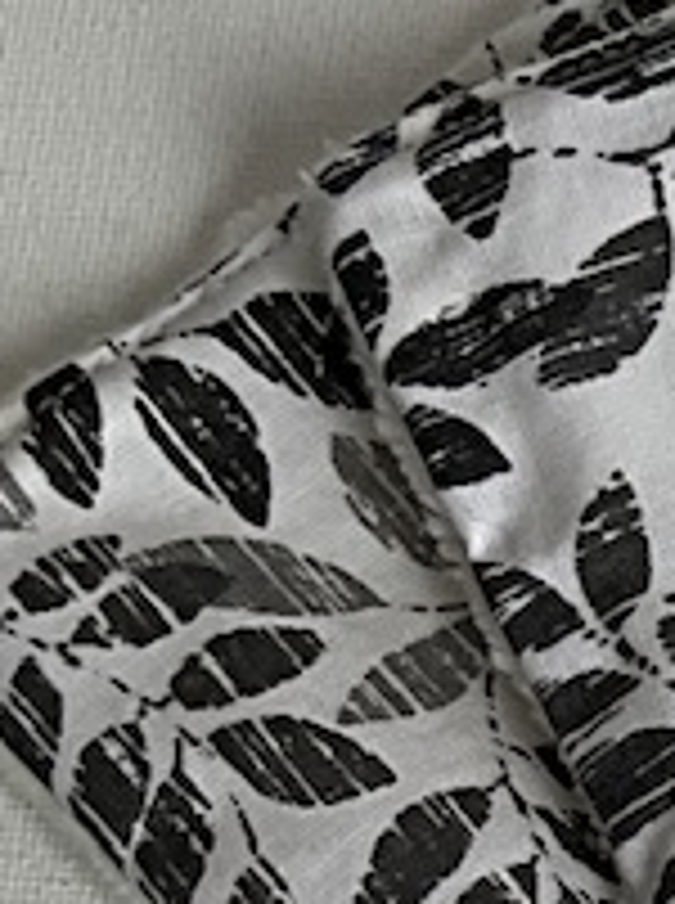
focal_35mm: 185
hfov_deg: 7.1
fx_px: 4825
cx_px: 2070
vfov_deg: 10.2
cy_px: 1547
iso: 16
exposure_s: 1/211
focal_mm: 3
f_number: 1.8
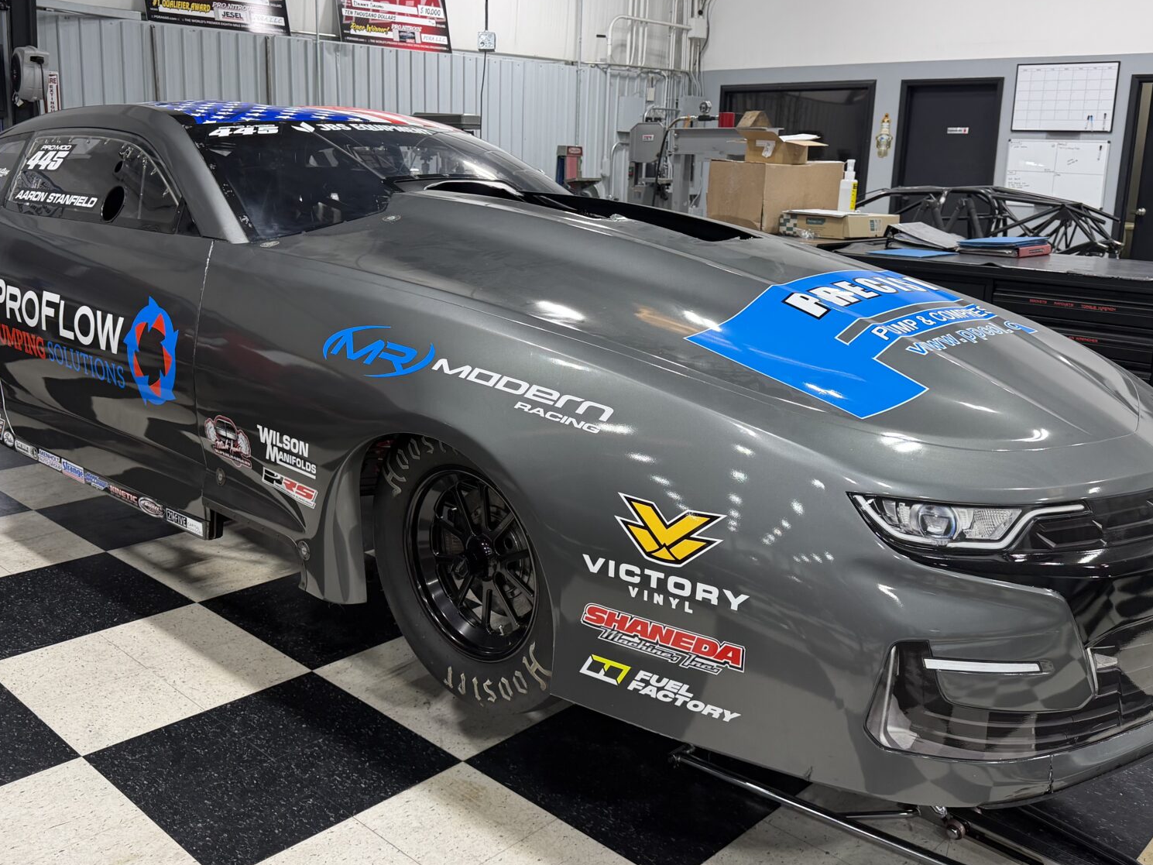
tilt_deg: -11.6
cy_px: 373
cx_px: 564
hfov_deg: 55.3
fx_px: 1099
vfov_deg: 42.9
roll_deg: -2.0
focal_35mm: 33
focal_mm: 6.76
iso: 125
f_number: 1.78
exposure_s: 1/120
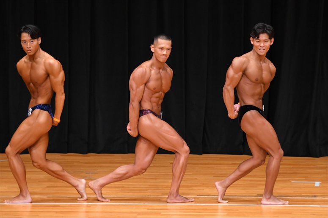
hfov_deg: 6.9
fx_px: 2732
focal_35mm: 300
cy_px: 109
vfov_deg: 4.6
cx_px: 164
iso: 4000
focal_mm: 200
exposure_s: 1/400
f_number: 5.6
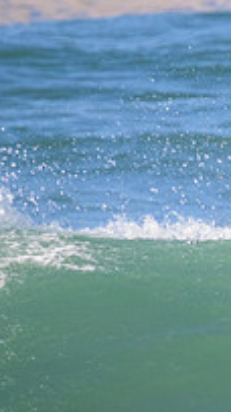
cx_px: 494
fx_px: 26058
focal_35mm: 2390
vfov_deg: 0.9
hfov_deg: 0.5
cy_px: 295
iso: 2000
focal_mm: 800
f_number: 11
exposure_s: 1/2000
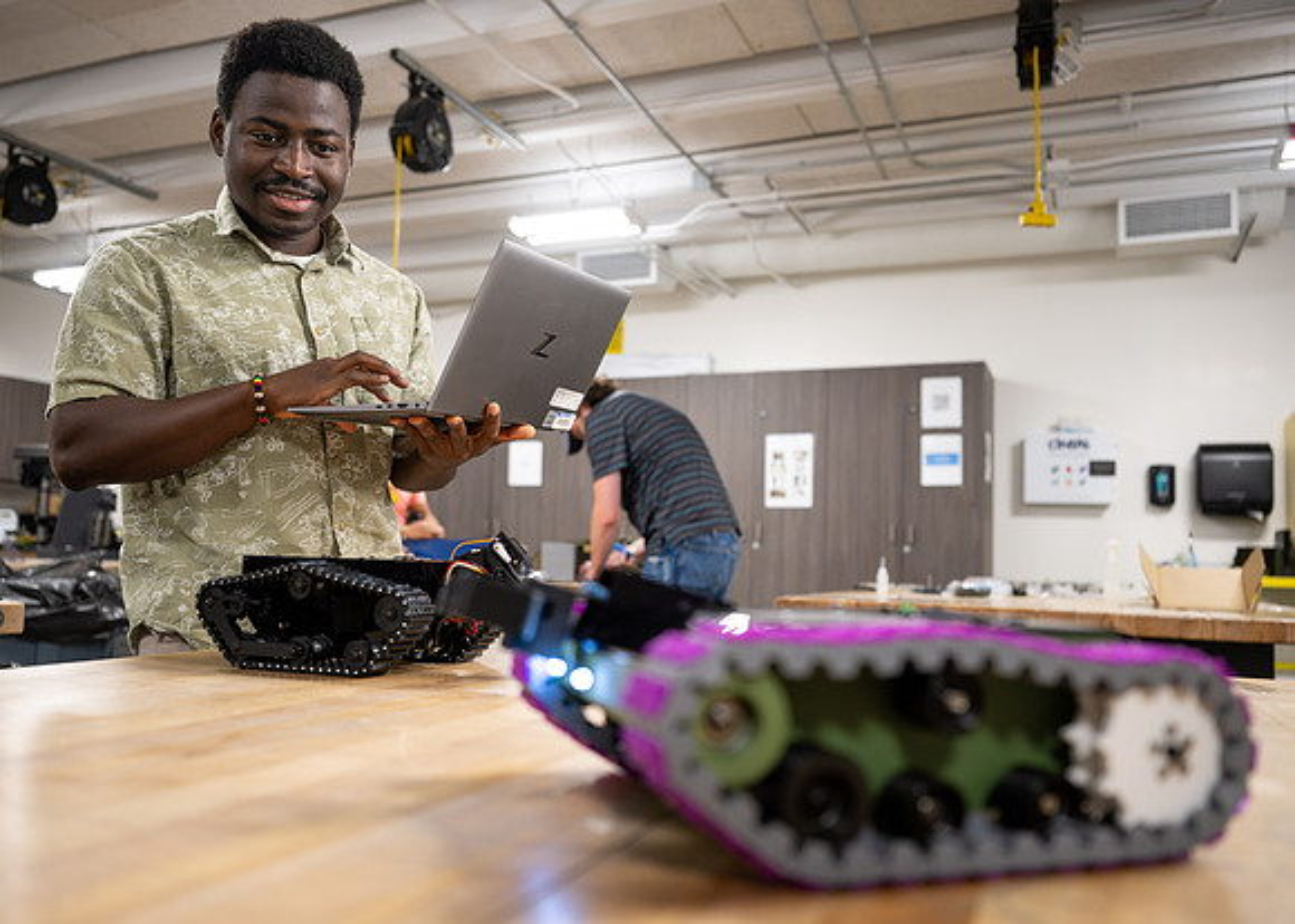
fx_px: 1083
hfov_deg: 61.8
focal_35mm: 29
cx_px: 646
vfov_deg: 46.2
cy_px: 477
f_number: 2.8
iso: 2000
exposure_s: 1/320
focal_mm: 26.5
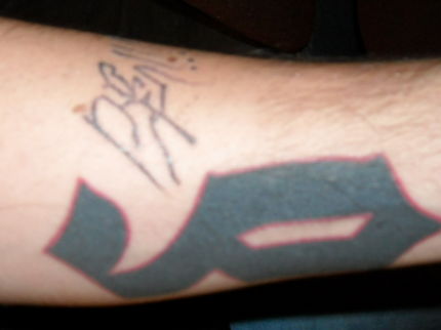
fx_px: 446
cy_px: 165
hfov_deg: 52.7
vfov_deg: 40.7
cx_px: 220
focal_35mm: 35
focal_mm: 5.7
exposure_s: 1/60
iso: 200
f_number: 2.8
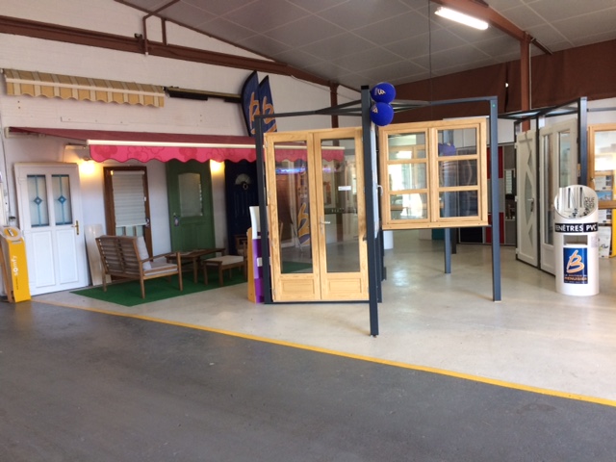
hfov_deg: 61.7
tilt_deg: -7.5
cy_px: 231
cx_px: 308
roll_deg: +0.2
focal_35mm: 29
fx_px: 516
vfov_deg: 48.2
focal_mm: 4.15
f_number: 2.2
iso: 64
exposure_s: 1/33
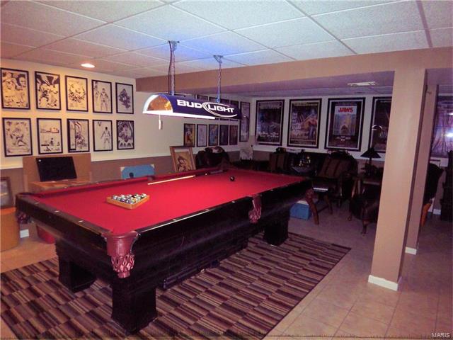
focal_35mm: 23
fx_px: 301
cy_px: 170
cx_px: 226
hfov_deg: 73.9
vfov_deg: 58.9
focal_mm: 3.8
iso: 200
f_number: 2.8
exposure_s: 1/30
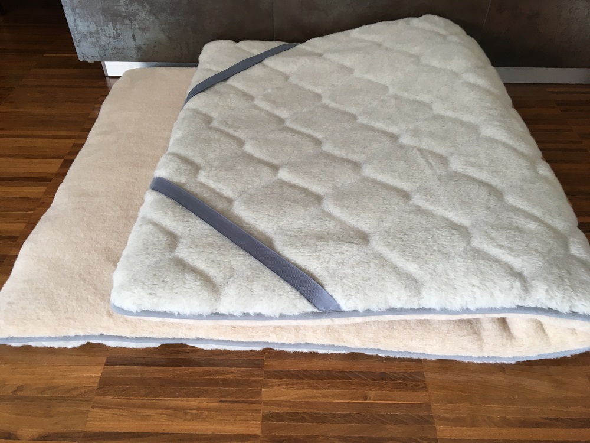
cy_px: 222
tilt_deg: -44.3
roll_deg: +0.3
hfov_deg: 61.7
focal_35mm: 29
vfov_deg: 48.2
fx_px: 494
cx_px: 295
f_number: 2.2
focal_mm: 4.15
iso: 64
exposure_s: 1/33
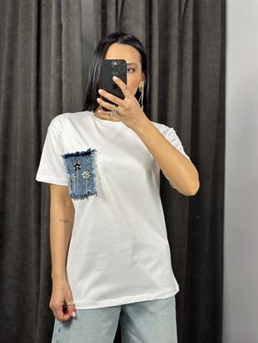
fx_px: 477
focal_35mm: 48
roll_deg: -0.8
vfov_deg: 39.6
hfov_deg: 30.3
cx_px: 129
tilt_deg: -25.2
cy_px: 172
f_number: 1.78
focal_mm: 6.86
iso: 80
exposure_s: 1/100
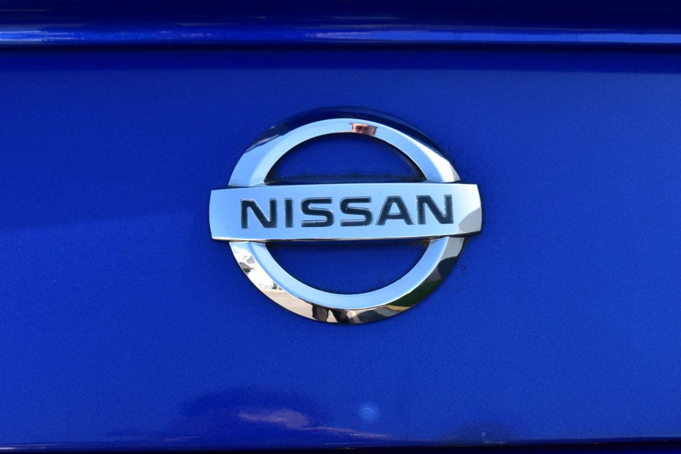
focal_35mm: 82
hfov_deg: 24.6
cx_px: 340
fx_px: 1560
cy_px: 227
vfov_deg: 16.5
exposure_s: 1/200
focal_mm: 55
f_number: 10
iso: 400
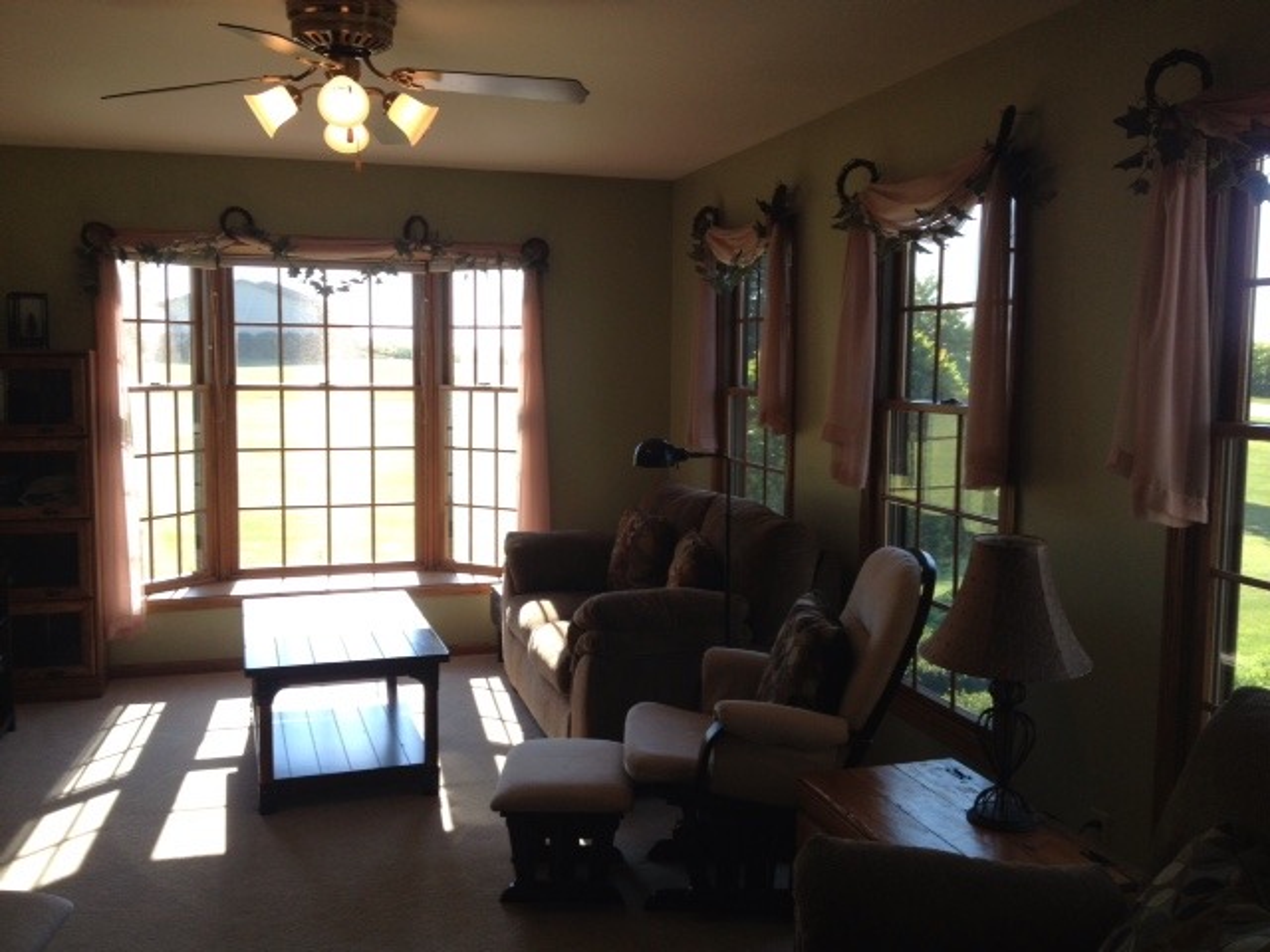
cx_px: 635
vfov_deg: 40.7
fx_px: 1284
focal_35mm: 35
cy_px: 476
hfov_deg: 52.6
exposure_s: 1/145
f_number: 2.4
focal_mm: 4.28
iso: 50
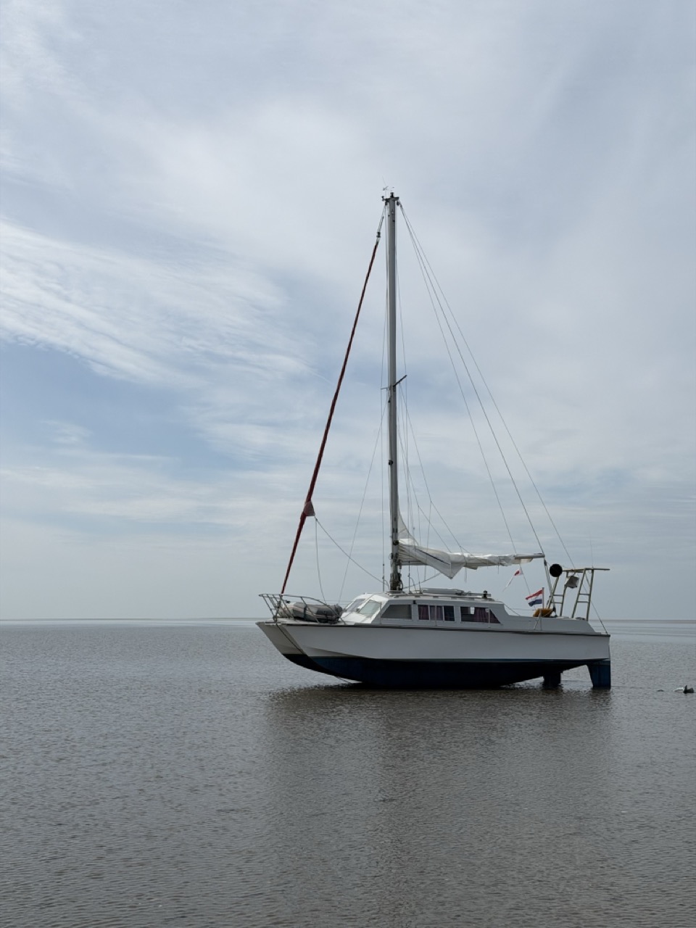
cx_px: 348
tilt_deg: +6.5
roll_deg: -0.6
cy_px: 464
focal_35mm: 48
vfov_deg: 39.7
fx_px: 1287
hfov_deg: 30.3
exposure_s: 1/20408
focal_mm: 6.76
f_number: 1.78
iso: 80
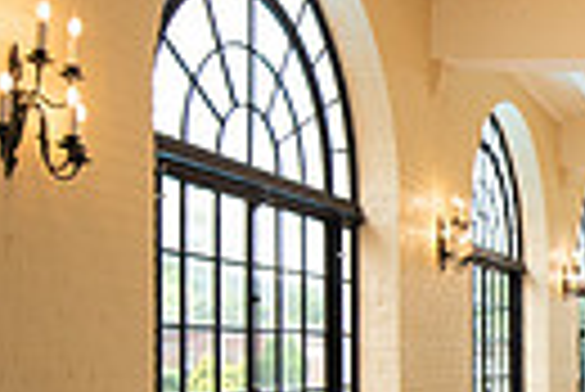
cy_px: 349
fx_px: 1025
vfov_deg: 21.2
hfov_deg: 26.8
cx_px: 763
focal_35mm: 63
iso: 400
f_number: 3.2
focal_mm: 14
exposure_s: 1/400
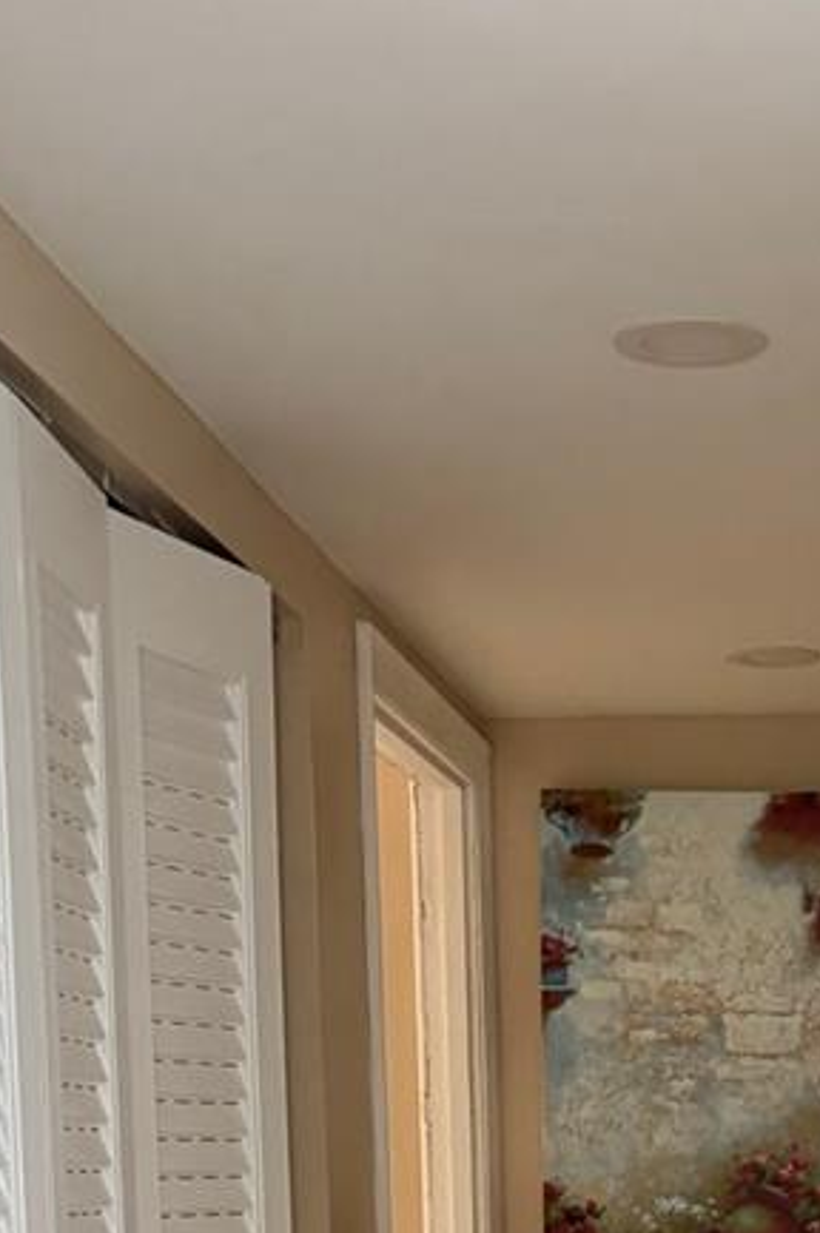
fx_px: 2566
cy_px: 1629
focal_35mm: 75
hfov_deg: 17.9
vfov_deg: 23.6
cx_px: 749
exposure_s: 1/60
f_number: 1.6
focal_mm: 5.96
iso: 250
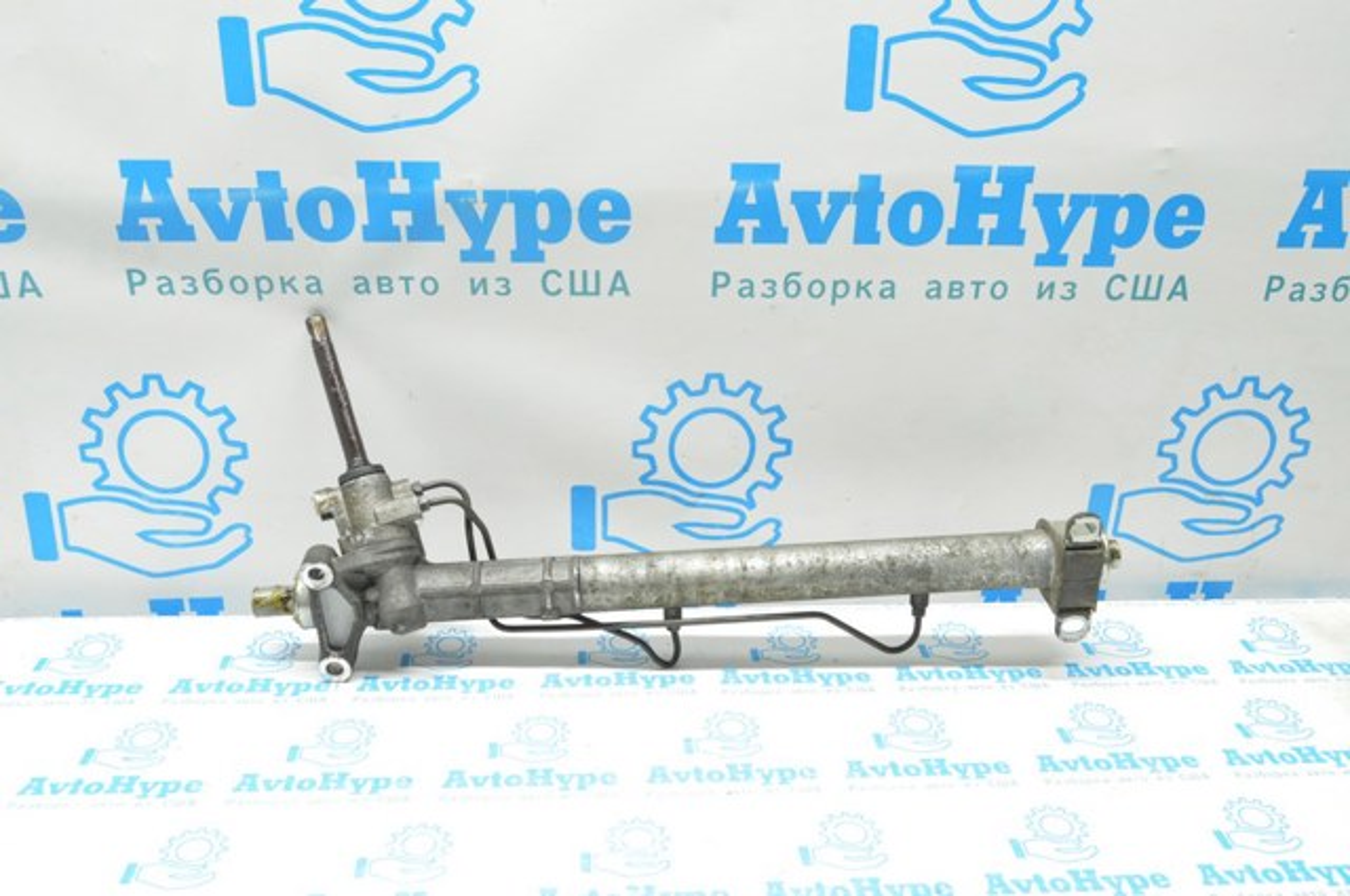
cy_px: 448
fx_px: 1236
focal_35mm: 33
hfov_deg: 57.3
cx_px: 675
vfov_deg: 39.9
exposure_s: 1/125
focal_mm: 22
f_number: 9
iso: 3200
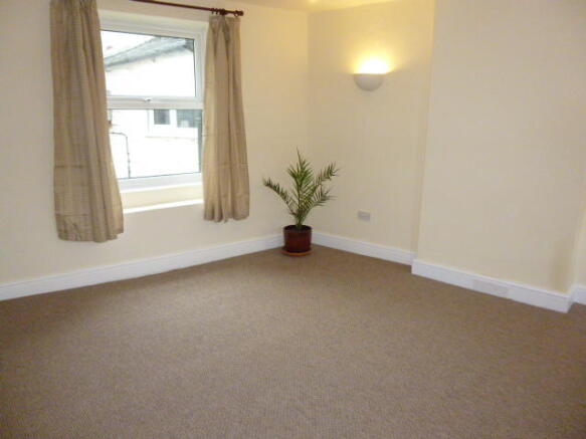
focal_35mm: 25
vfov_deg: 54.9
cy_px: 220
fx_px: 423
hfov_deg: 69.4
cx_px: 293
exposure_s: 1/60
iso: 500
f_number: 3.1
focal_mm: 4.5
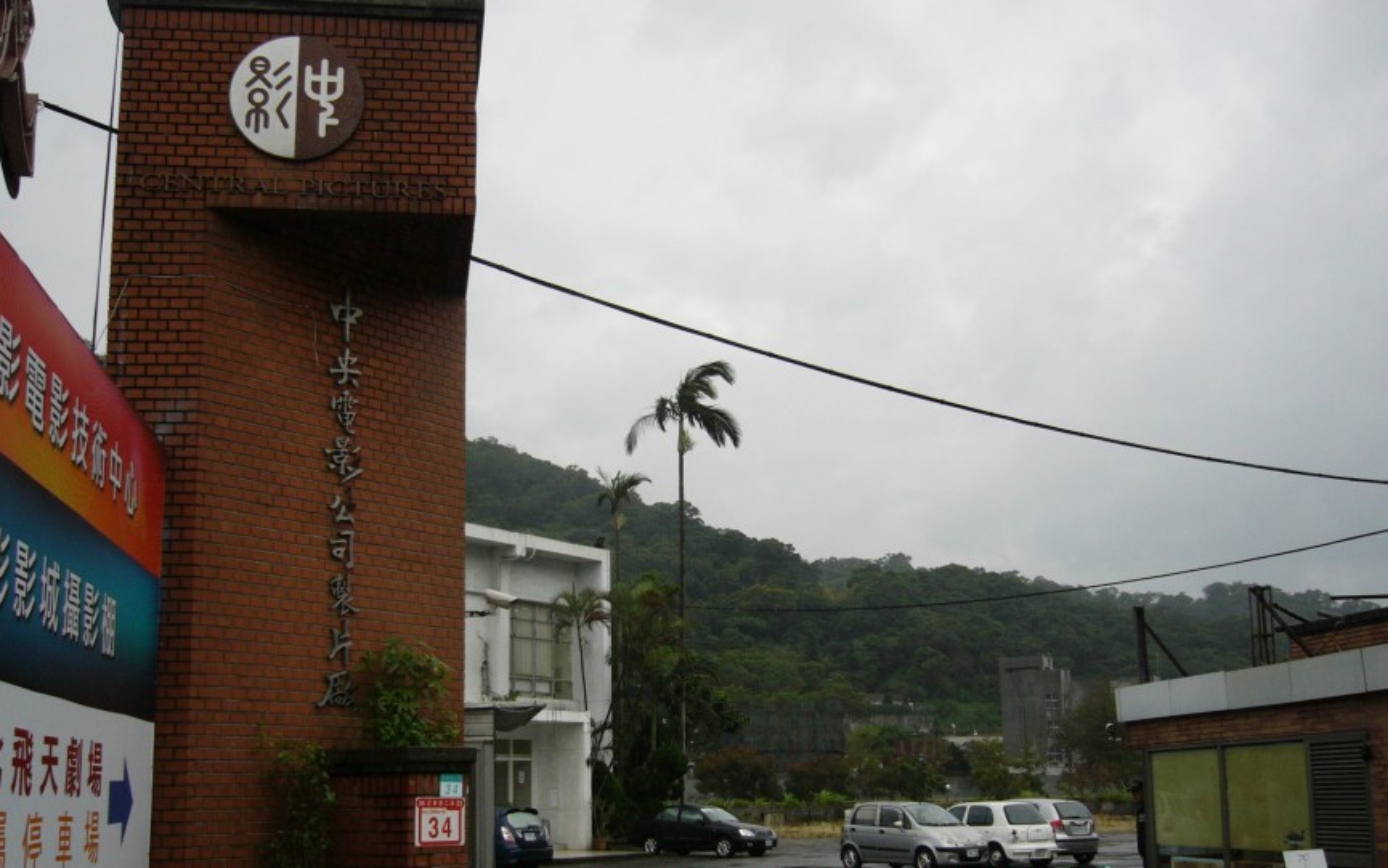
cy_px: 528
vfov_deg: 31.9
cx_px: 660
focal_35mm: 40
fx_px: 1513
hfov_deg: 49.3
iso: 50
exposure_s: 1/400
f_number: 2.8
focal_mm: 5.8
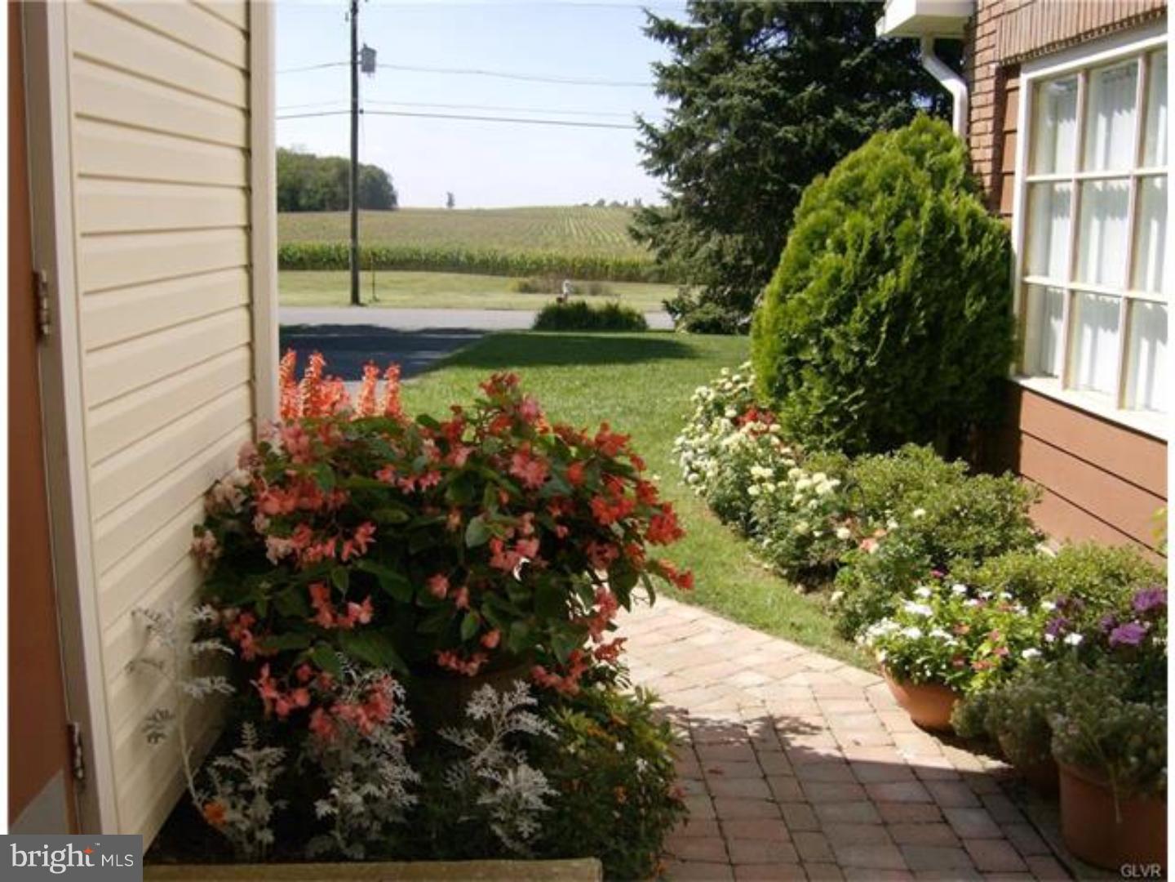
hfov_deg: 51.4
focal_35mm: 36
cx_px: 588
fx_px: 1222
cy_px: 441
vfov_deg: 39.7
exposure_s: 1/455
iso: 100
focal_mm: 6
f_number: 4.7
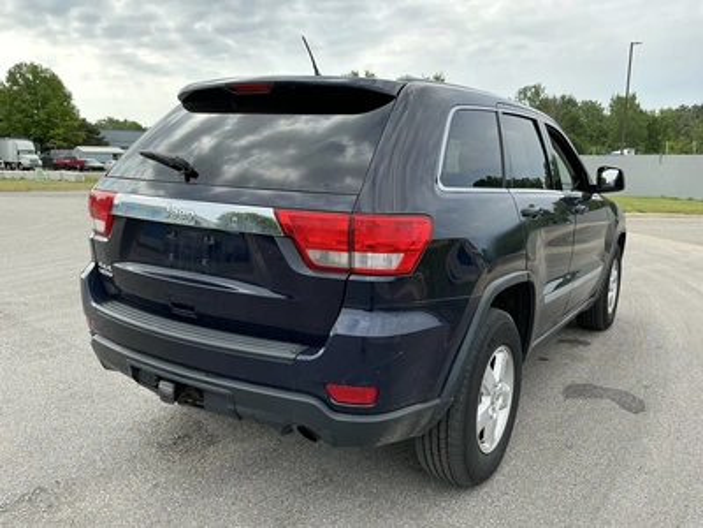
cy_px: 264
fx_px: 569
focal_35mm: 28
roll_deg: -0.9
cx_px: 352
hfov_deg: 63.4
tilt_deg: -8.0
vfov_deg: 49.7
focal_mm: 3
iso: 25
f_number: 1.8
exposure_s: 1/929
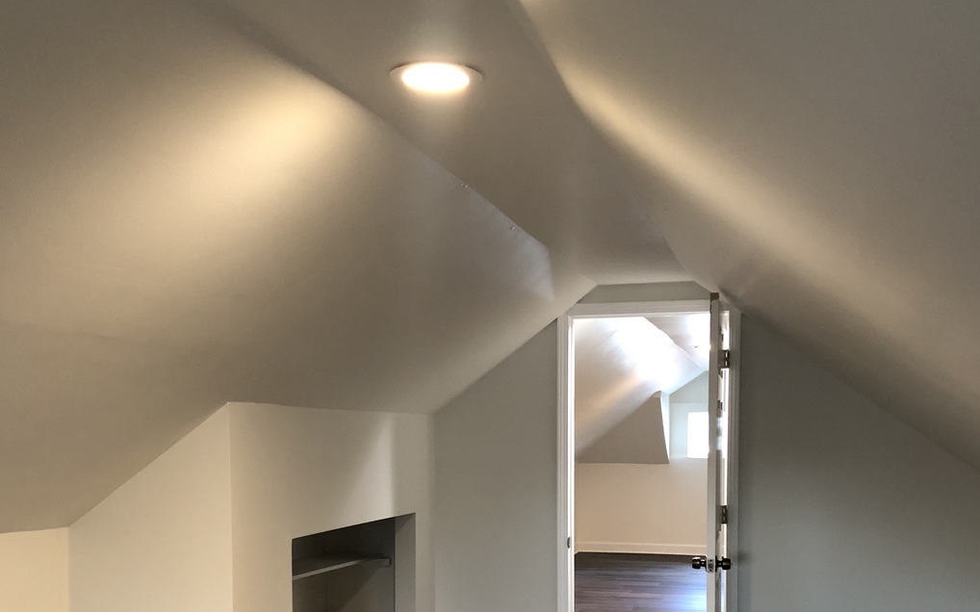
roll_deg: +0.9
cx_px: 501
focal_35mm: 42
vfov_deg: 29.7
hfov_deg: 47.2
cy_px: 503
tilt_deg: -5.0
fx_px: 1122
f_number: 1.8
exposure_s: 1/9
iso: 100
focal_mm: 4
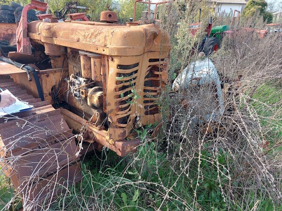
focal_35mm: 24
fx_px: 196
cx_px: 141
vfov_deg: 56.8
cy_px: 106
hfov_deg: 71.6
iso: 32
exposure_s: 1/100
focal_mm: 5.23
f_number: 1.8
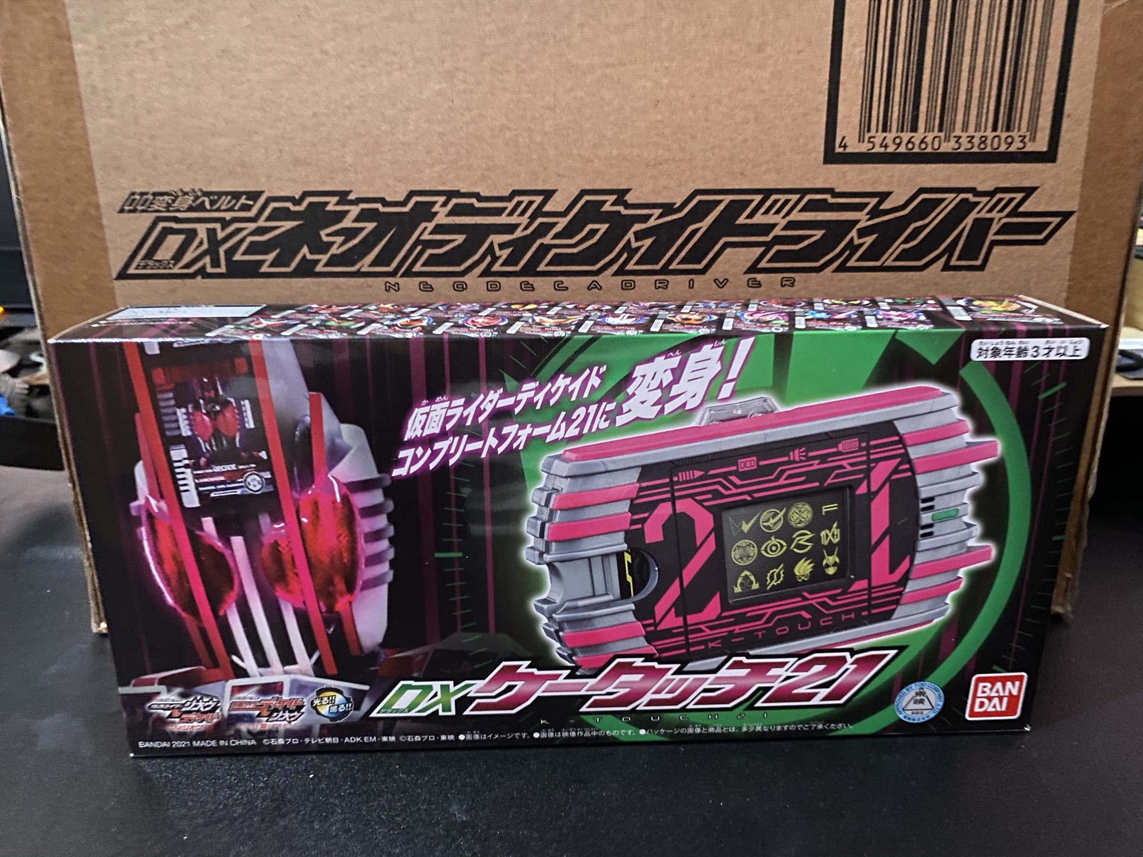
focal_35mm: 26
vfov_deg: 53.1
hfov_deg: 67.3
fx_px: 859
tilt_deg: -18.5
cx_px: 572
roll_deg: +0.2
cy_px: 428
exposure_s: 1/10
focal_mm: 4.25
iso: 400
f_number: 1.8
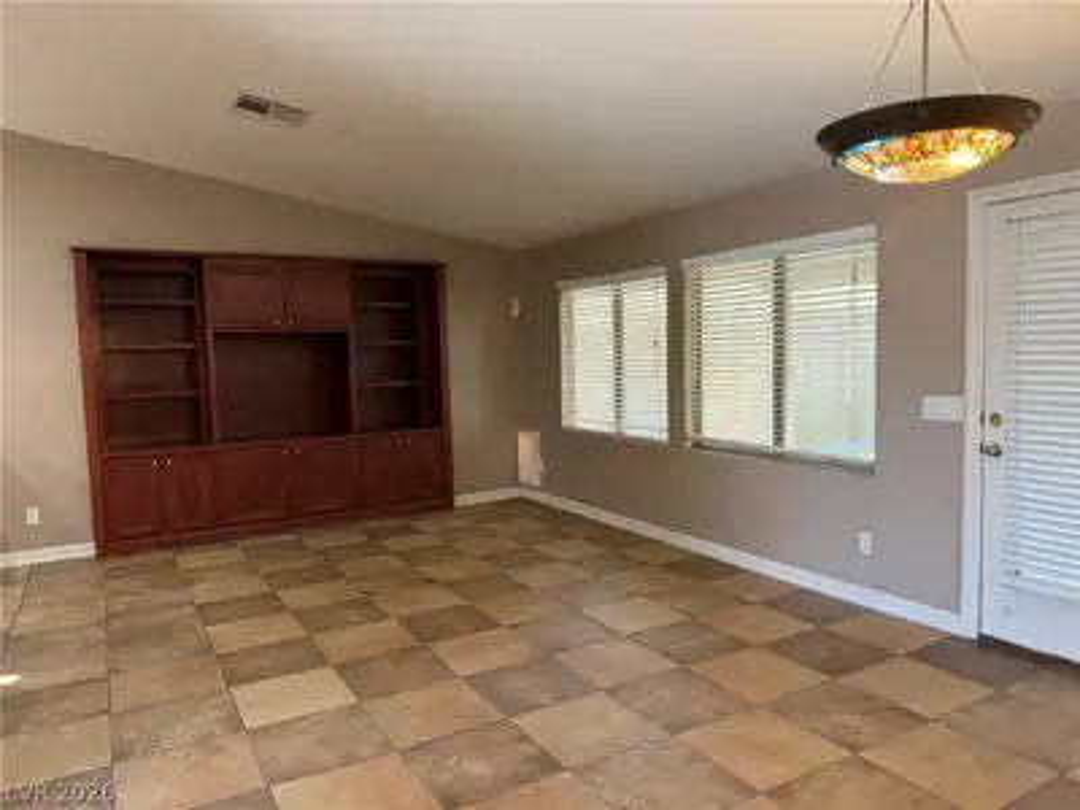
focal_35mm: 24
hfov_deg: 71.6
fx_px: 749
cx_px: 540
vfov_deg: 56.8
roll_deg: +1.9
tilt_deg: -4.9
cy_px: 405
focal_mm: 6.76
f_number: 1.78
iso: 250
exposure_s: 1/60
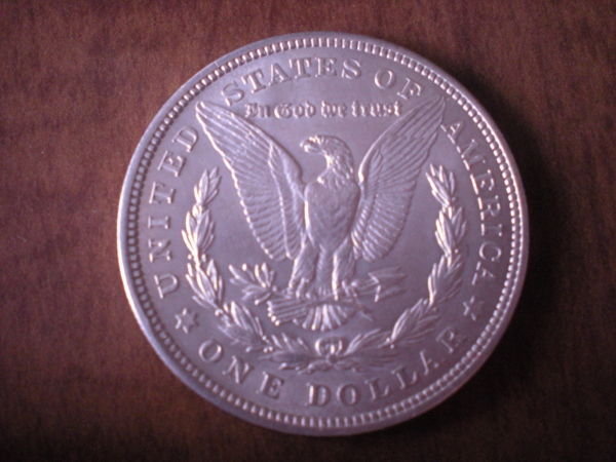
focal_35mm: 38
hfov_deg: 49.0
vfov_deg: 37.7
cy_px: 231
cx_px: 308
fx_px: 676
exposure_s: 1/44.2
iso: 400
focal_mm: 6.3
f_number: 3.1
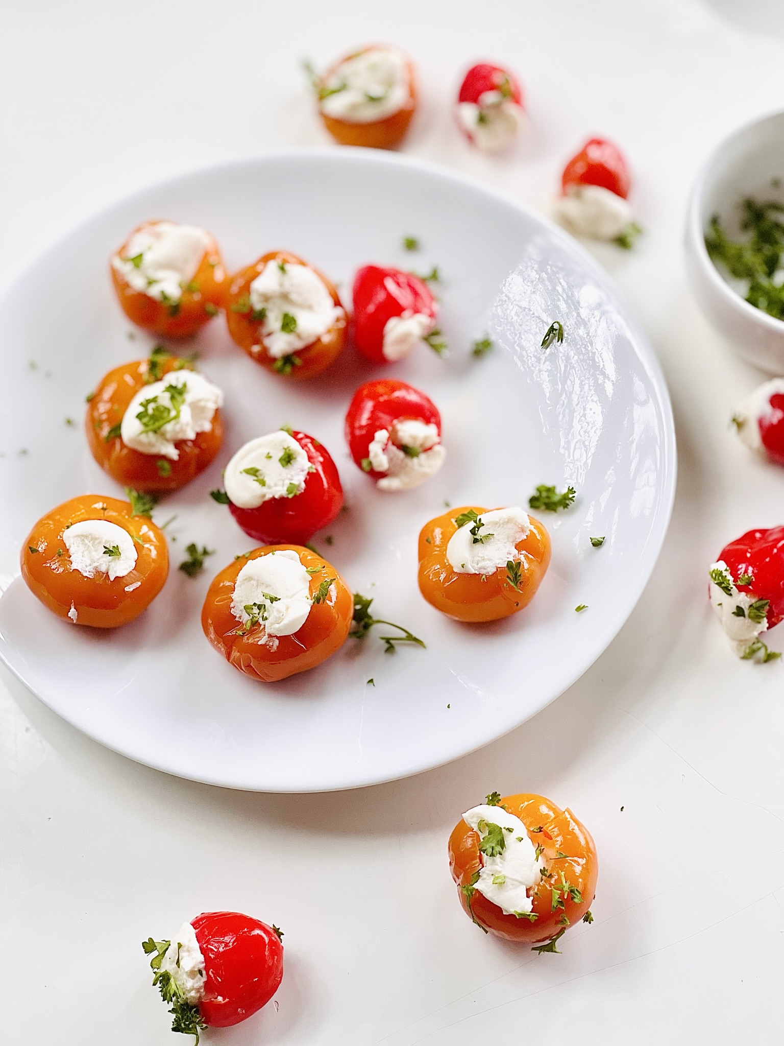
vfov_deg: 30.3
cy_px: 523
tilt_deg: -61.8
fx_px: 1933
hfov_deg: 22.9
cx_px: 392
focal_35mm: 64
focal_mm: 7.5
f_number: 2.2
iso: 100
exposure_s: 1/120
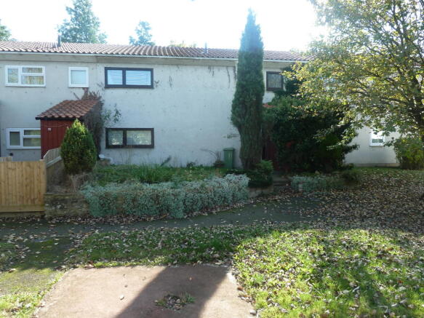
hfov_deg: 69.4
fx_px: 306
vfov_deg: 54.9
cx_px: 212
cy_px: 159
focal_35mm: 25
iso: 80
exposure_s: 1/100
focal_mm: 4.1
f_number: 3.5
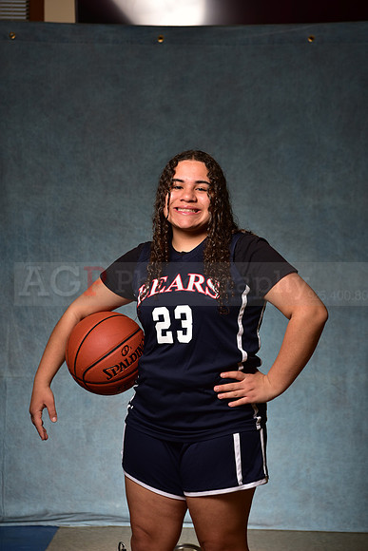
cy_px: 276
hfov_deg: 19.5
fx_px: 1073
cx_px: 184
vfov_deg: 28.8
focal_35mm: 70
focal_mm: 70
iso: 100
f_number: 5
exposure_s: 1/200
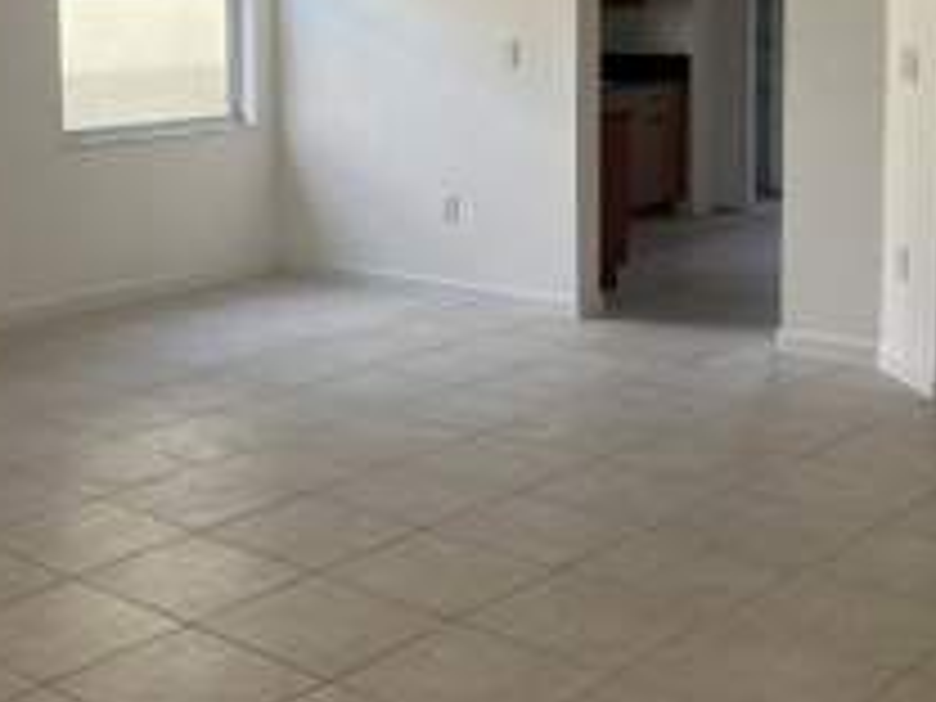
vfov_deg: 23.9
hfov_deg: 31.6
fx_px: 1622
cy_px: 112
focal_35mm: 60
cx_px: 225
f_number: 1.5
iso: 50
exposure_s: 1/389
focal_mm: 5.7
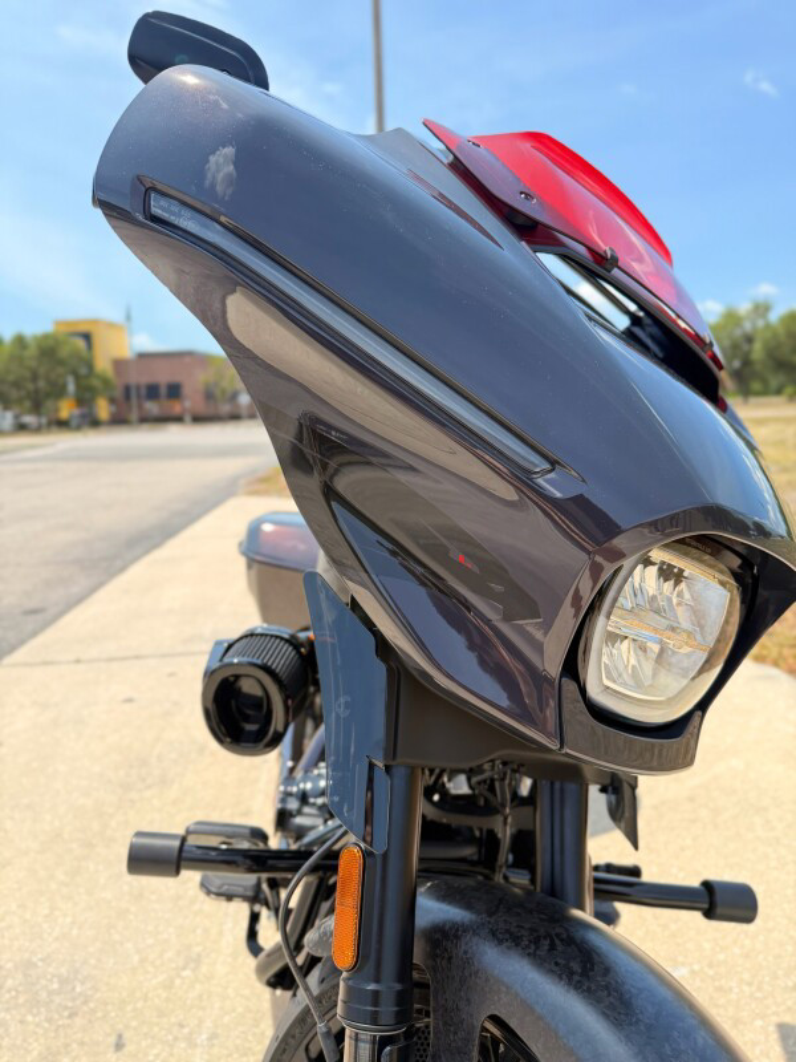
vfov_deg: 71.6
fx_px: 736
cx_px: 398
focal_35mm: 24
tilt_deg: -7.6
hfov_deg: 56.8
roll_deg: +2.2
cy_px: 531
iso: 100
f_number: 1.78
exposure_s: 1/1385
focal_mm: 6.76
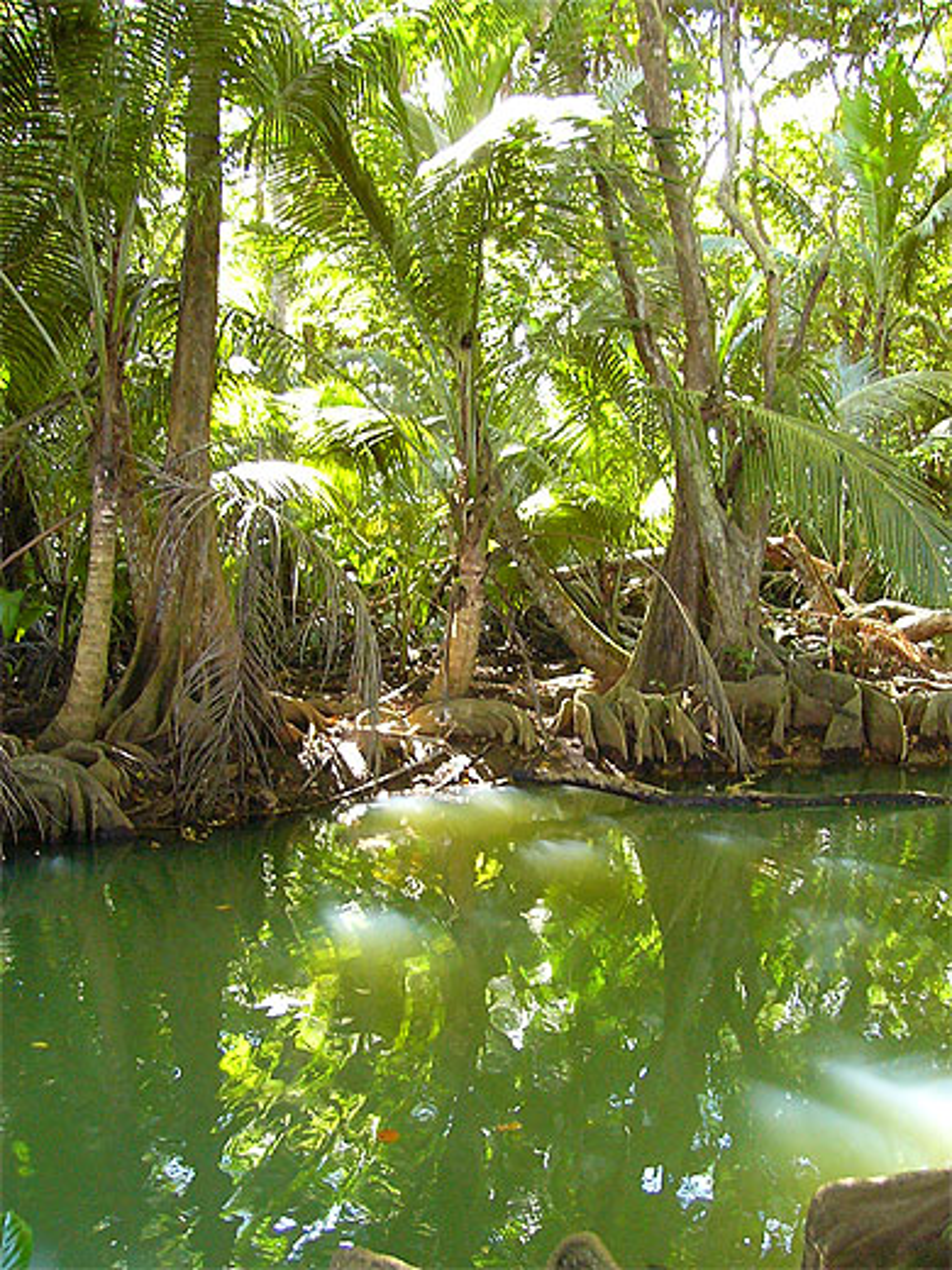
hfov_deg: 40.7
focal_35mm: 35
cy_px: 635
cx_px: 476
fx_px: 1283
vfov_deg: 52.6
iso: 200
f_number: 2.8
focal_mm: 4.6
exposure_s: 1/30
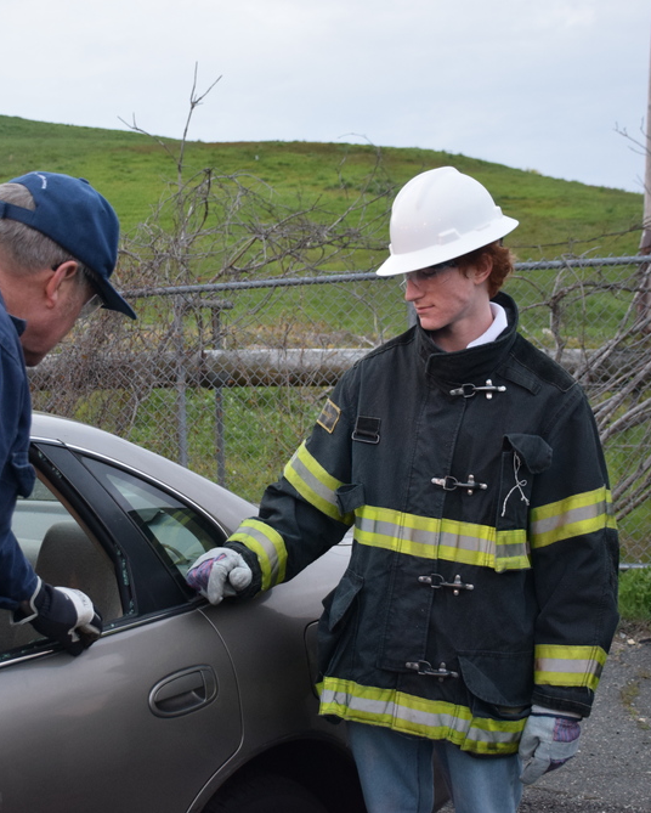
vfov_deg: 33.6
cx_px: 239
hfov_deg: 27.1
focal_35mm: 56
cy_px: 405
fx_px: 1347
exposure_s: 1/60
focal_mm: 26
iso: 1000
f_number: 3.8
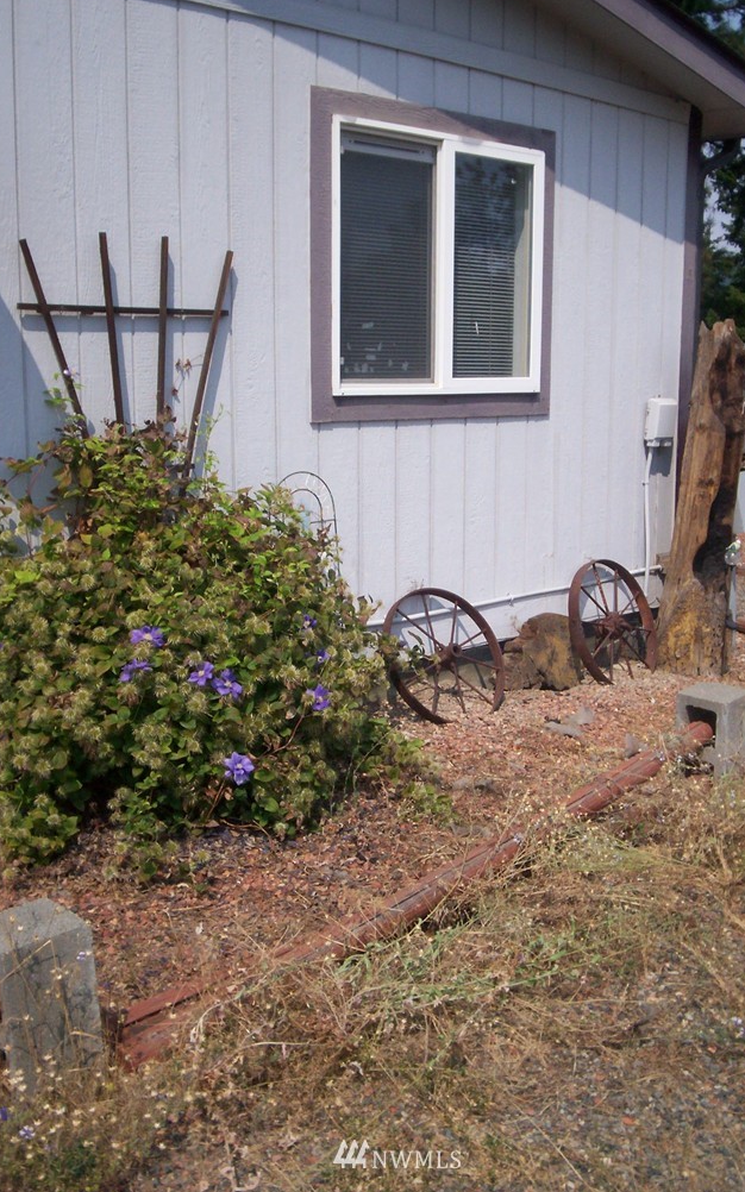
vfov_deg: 50.4
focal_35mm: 39
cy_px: 590
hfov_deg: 32.7
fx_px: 1267
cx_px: 400
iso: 100
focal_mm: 5.9
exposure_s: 1/1111
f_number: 4.5
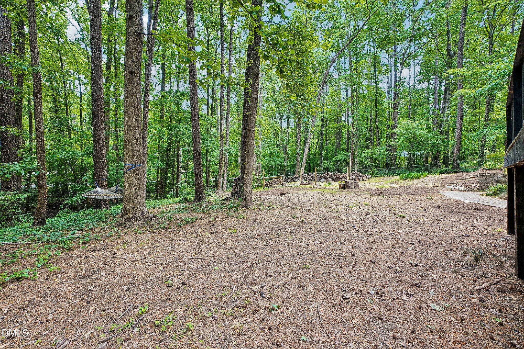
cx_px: 262
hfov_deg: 100.4
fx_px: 218
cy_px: 174
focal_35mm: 15
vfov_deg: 77.3
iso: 400
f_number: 8
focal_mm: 10
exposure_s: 1/20
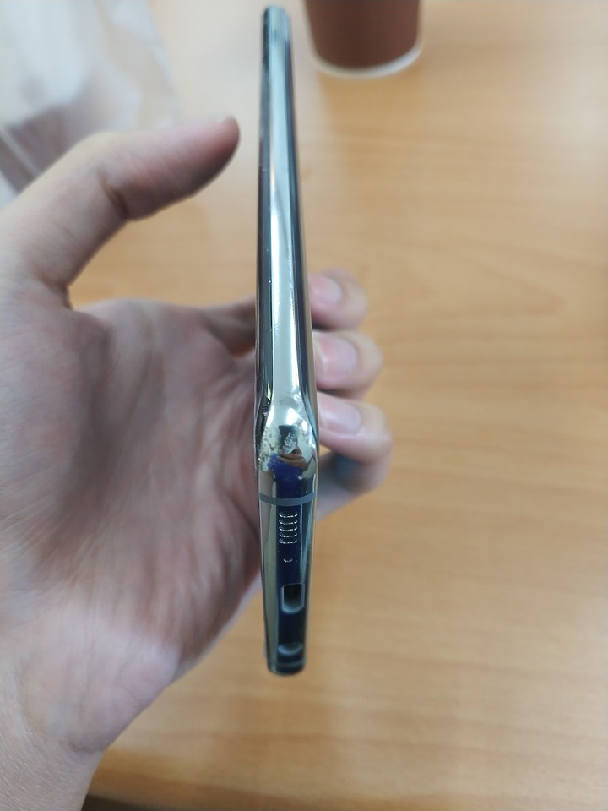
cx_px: 304
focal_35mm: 32
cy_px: 406
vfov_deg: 56.8
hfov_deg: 44.2
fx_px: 749
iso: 216
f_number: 2
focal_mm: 4.5
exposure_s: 1/24
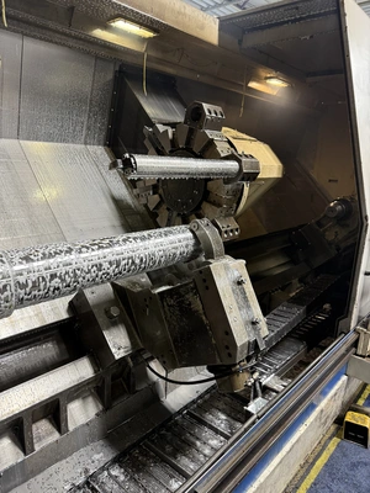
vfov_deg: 71.6
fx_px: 342
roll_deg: -1.7
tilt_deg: -11.9
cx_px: 185
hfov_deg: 56.8
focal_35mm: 24
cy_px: 246
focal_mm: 6.76
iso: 250
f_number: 1.78
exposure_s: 1/60
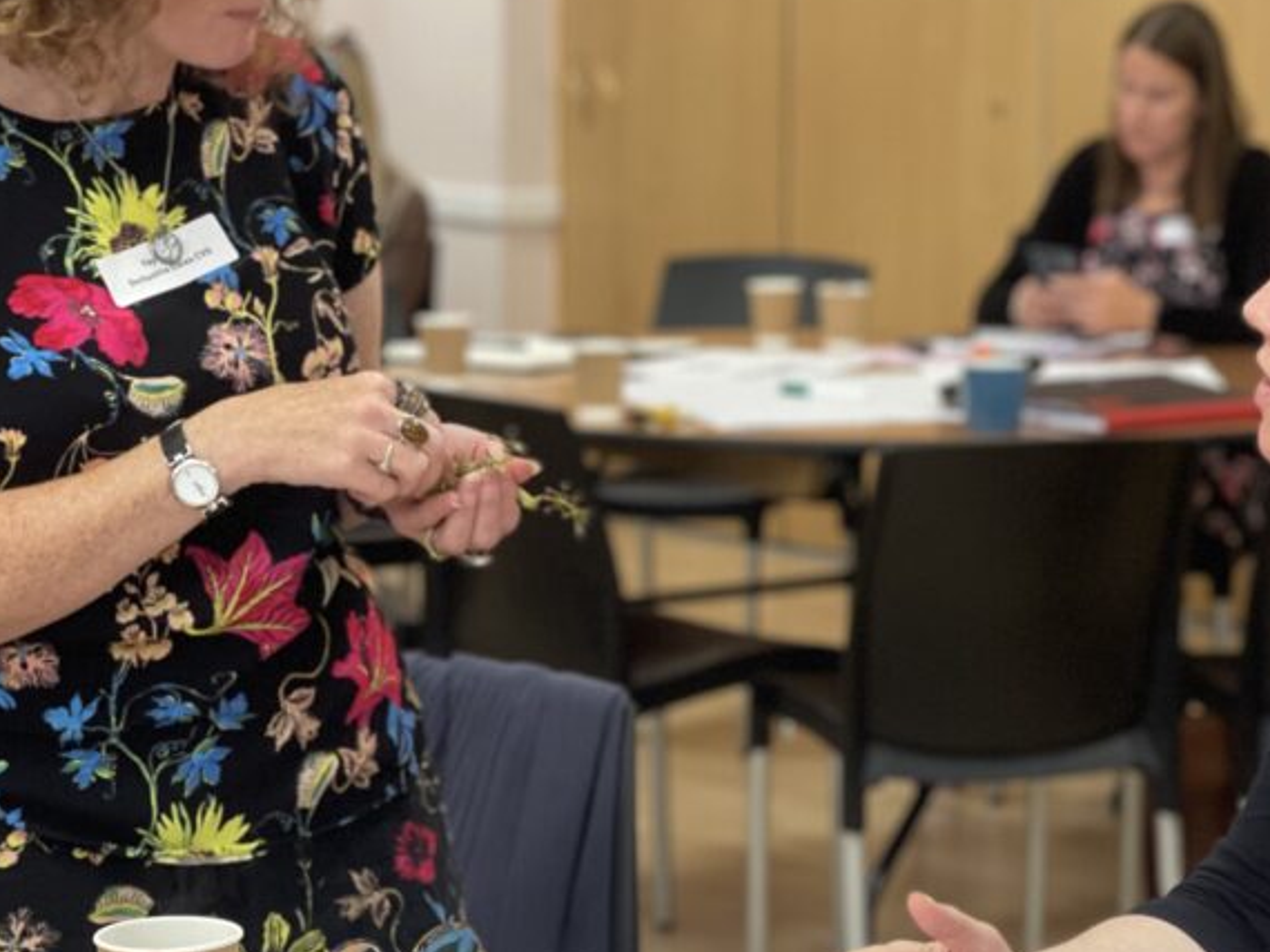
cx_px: 740
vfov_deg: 12.9
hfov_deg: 17.1
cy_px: 395
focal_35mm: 115
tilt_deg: -6.1
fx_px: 4217
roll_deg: -1.3
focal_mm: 7.5
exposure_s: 1/33
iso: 200
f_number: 2.2
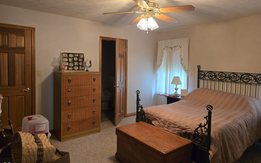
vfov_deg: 49.1
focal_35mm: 25
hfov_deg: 72.5
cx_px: 133
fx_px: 178
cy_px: 70
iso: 640
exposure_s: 1/120
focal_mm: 6.3
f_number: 1.7
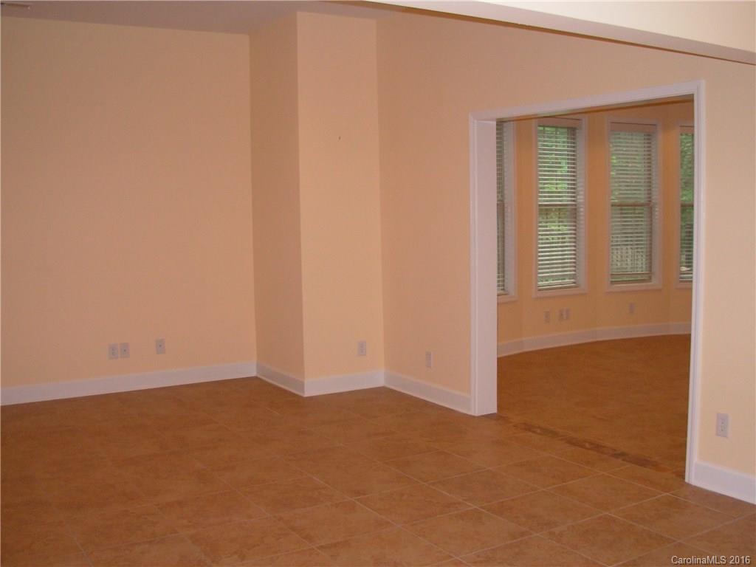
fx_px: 830
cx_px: 378
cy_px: 284
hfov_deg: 49.0
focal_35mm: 38
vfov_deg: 37.7
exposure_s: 1/67.8
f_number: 2.9
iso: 106
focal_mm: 6.3
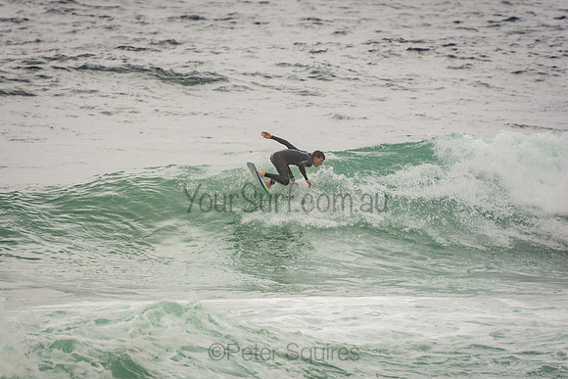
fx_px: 9468
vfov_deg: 2.3
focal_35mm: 600
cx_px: 284
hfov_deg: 3.4
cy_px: 190
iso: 280
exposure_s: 1/1250
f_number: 5.6
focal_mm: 400
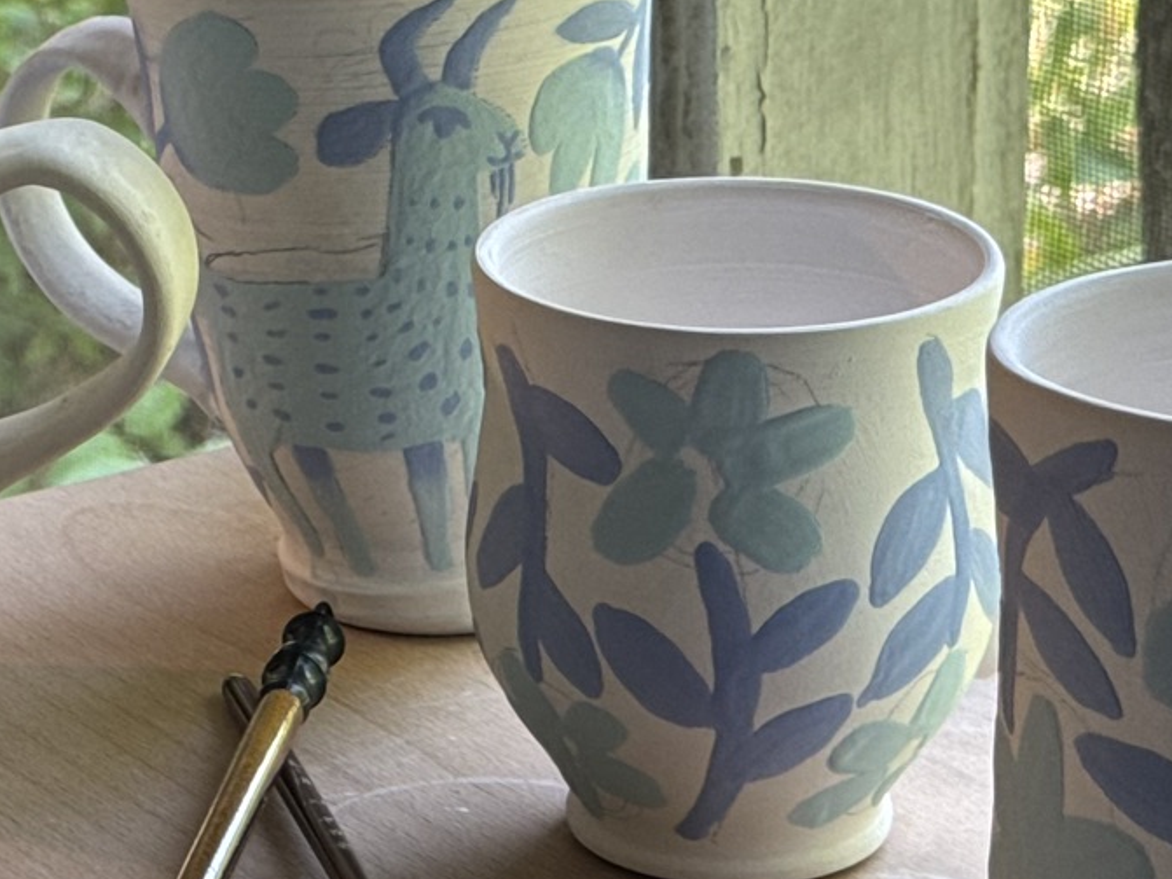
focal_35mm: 143
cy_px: 594
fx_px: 4841
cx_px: 82
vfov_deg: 10.4
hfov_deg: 13.7
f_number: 1.78
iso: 100
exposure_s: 1/120
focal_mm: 6.76
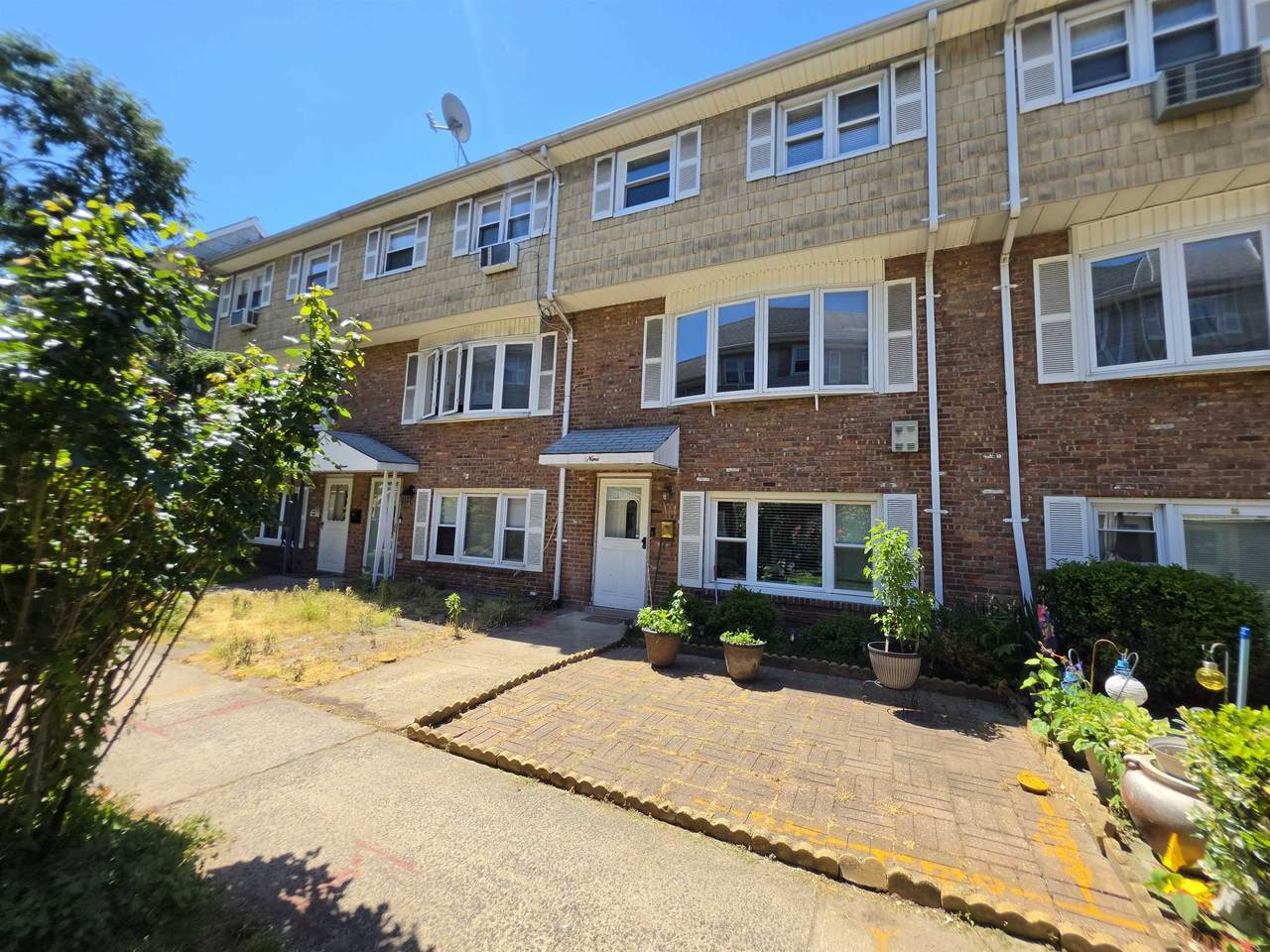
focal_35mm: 13
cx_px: 635
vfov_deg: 89.9
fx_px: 477
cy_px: 476
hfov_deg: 106.2
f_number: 1.9
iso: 32
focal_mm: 2.2
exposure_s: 1/1090
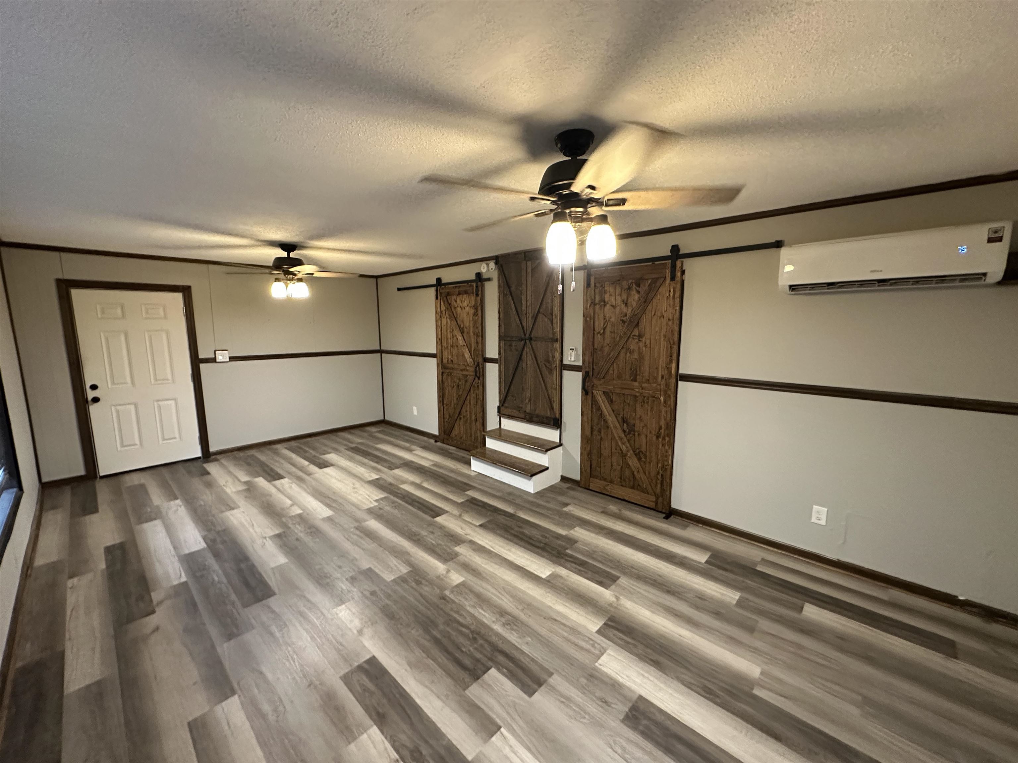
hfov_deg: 102.1
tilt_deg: -8.4
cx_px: 509
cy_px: 382
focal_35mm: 14
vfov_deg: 85.7
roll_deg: +1.3
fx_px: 412
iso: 640
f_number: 2.2
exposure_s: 1/60
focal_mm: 2.22
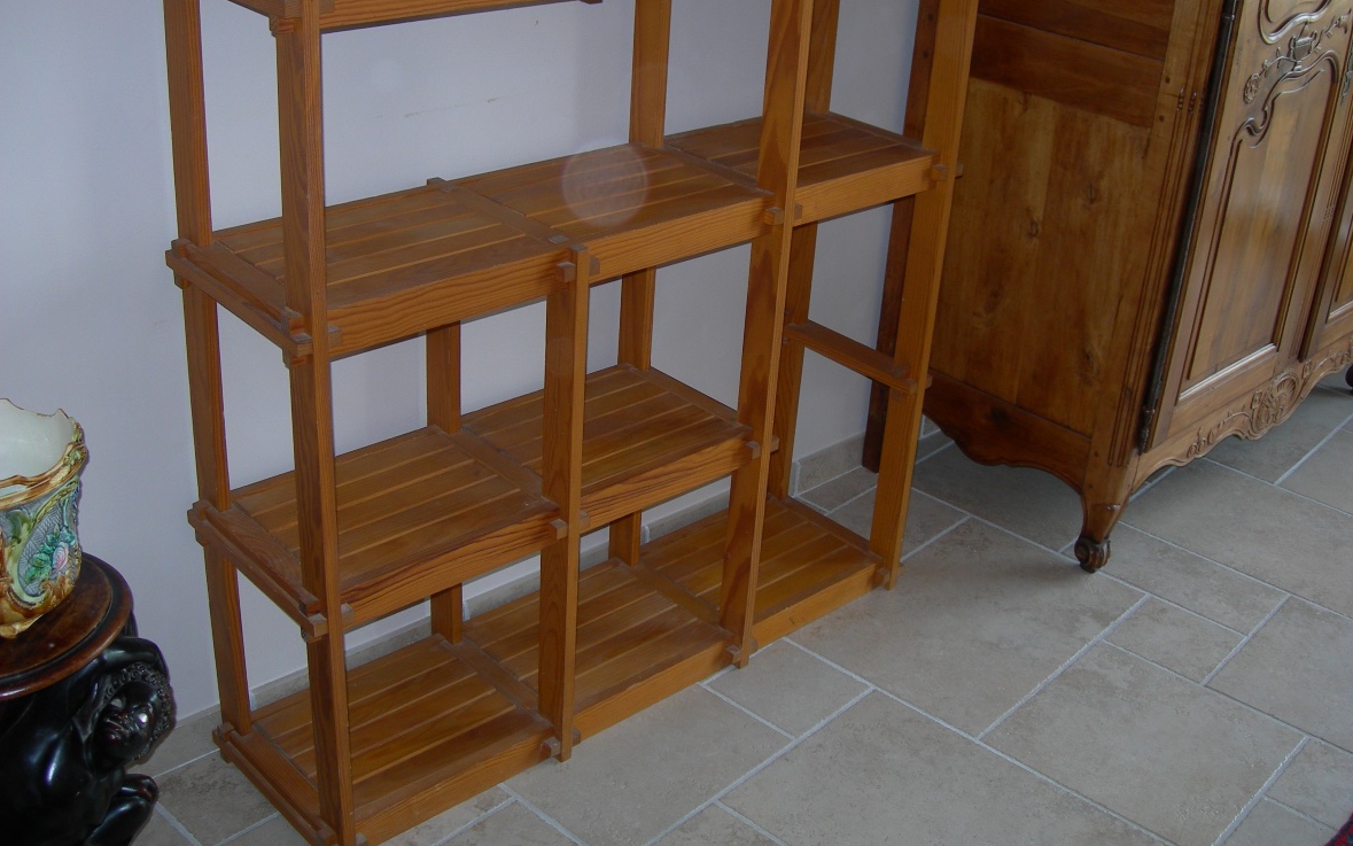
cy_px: 391
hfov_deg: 48.2
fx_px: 1512
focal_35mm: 41
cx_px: 685
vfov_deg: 31.2
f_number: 2.8
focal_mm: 7.8
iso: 50
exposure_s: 1/60.1
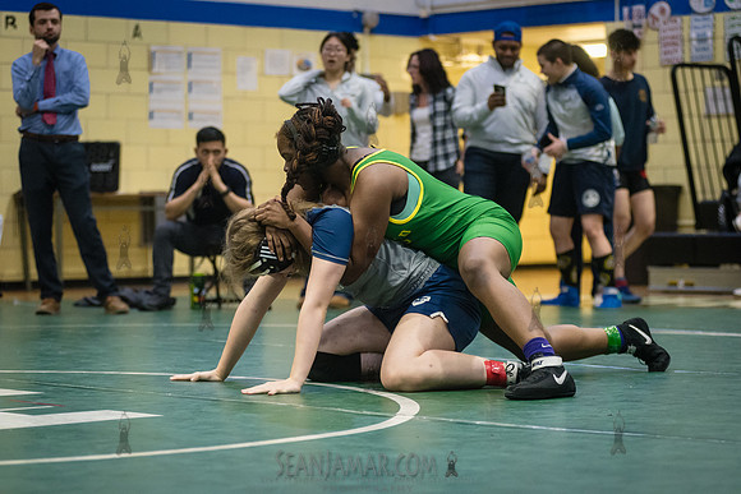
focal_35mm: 109
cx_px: 352
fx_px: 2237
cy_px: 246
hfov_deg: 18.8
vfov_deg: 12.6
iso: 5000
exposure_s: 1/500
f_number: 3.2
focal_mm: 100
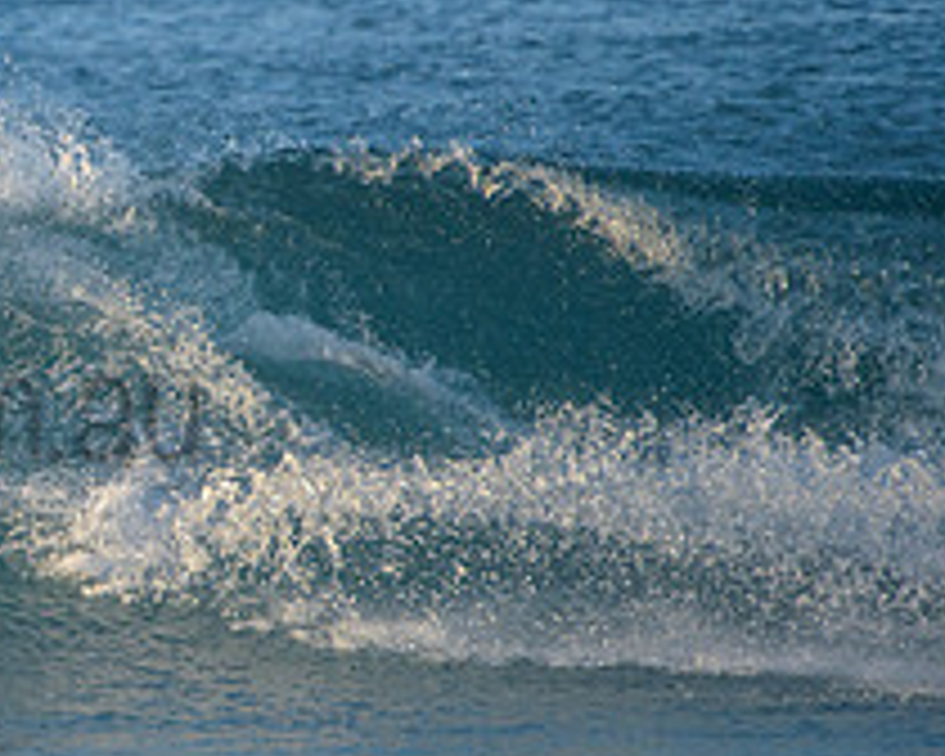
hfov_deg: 1.5
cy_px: 358
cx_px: -274
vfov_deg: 1.2
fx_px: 36303
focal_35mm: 1298
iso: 720
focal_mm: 500
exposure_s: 1/2000
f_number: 5.6
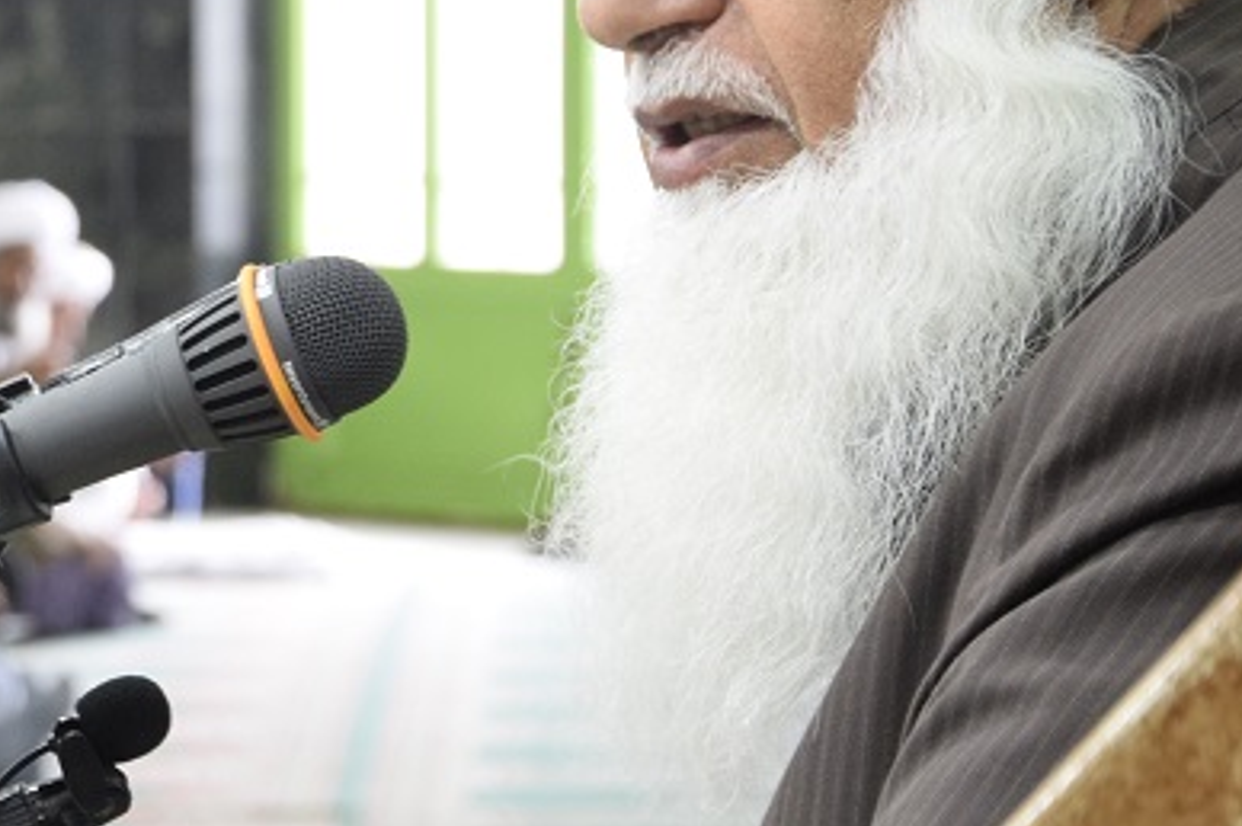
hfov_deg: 8.5
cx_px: -208
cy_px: 210
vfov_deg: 5.7
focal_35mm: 240
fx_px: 8273
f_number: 5.6
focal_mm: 62
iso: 1000
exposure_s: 1/15
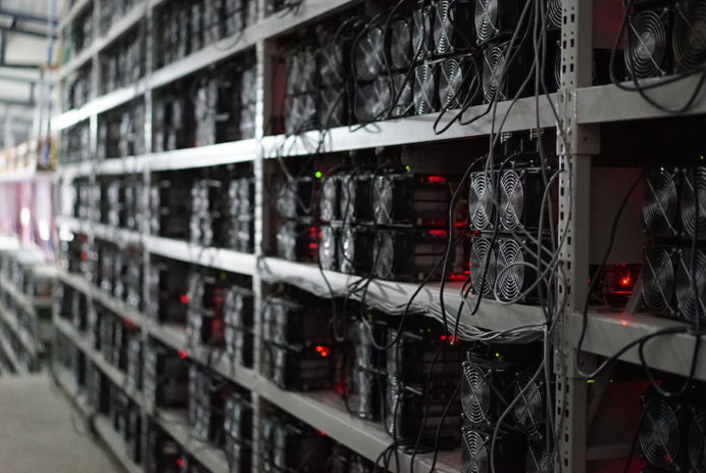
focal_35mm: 61
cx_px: 374
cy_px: 212
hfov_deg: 32.8
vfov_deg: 22.3
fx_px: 1198
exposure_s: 1/160
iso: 12800
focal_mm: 55
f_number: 2
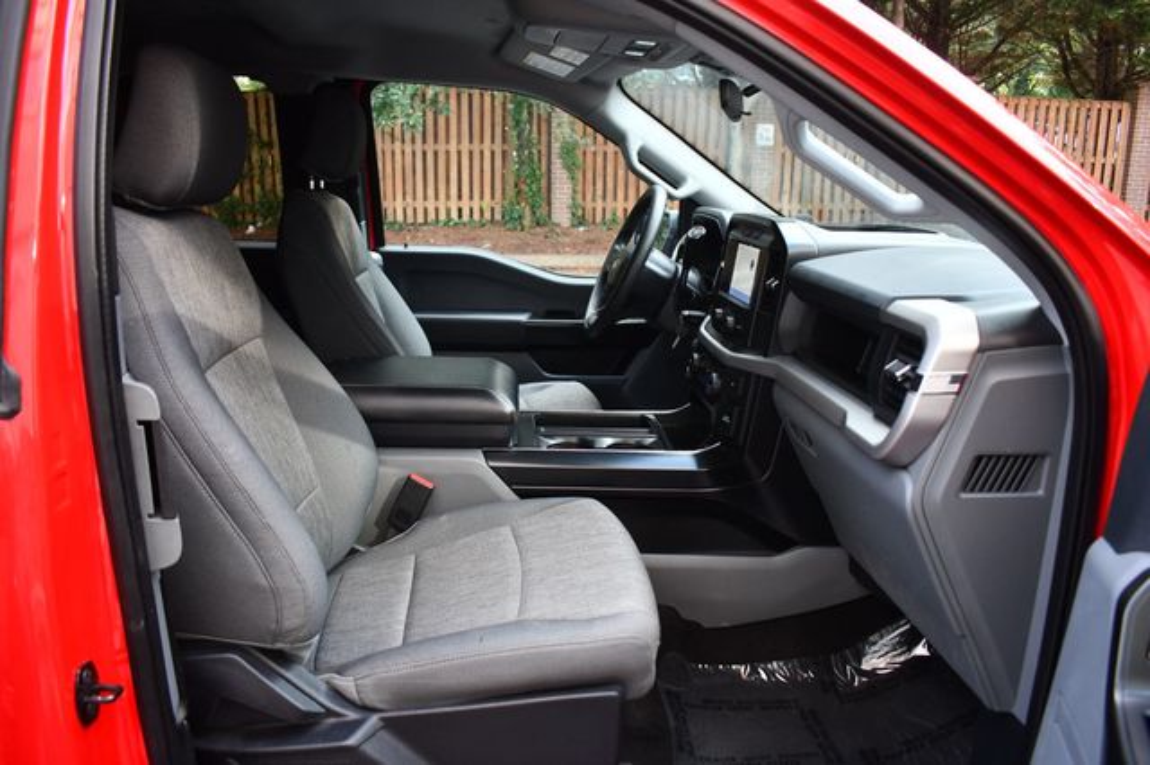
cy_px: 382
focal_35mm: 27
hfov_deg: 67.4
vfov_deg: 47.9
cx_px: 575
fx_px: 862
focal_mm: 18
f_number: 3.5
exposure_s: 1/200
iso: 800
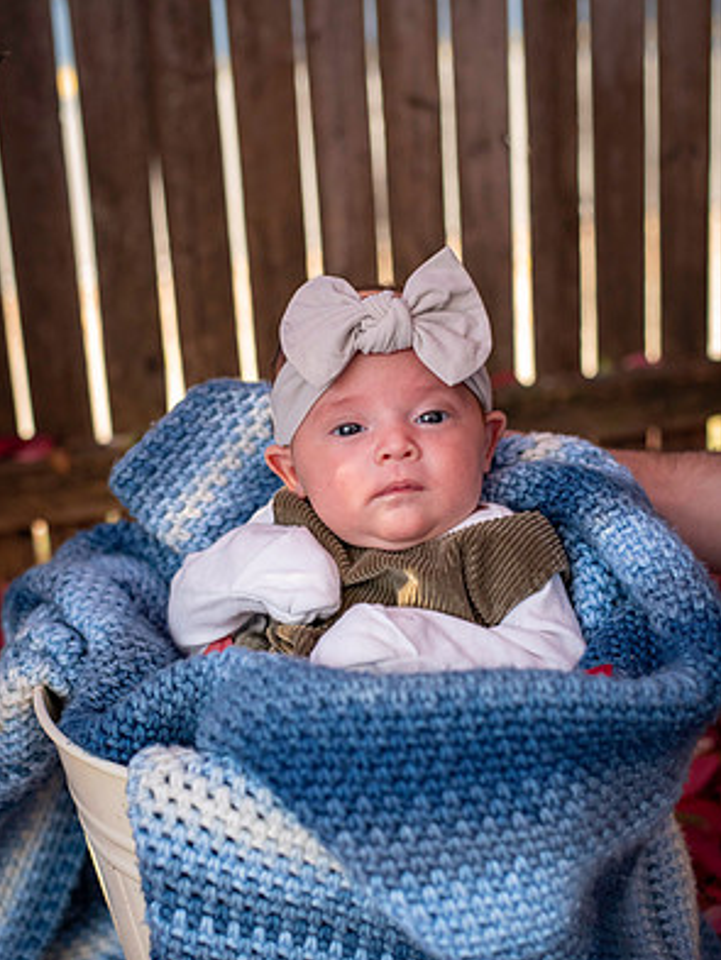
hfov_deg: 26.6
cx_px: 358
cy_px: 547
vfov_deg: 34.9
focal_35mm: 55
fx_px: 1527
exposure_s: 1/2000
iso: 3200
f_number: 3.2
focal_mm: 50
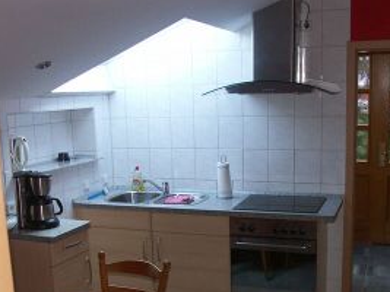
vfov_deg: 31.6
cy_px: 215
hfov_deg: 42.1
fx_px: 507
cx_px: 194
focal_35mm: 45
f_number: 2.8
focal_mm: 7.75
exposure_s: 1/100
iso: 200
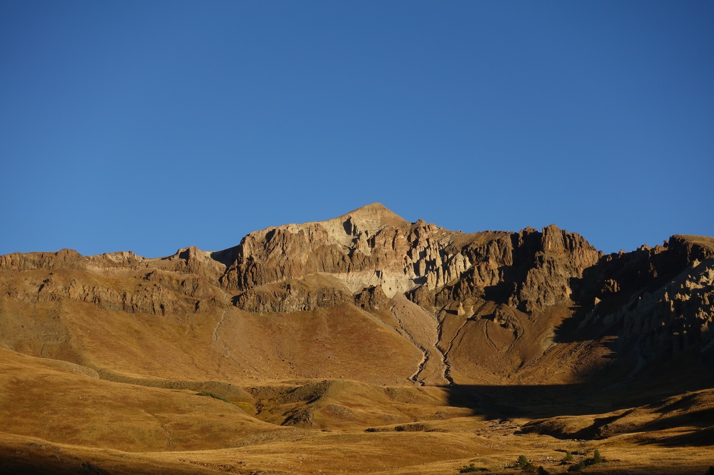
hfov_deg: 28.8
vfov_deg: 19.4
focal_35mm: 70
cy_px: 238
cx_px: 357
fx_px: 1388
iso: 125
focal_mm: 25.7
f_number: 5.6
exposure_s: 1/250
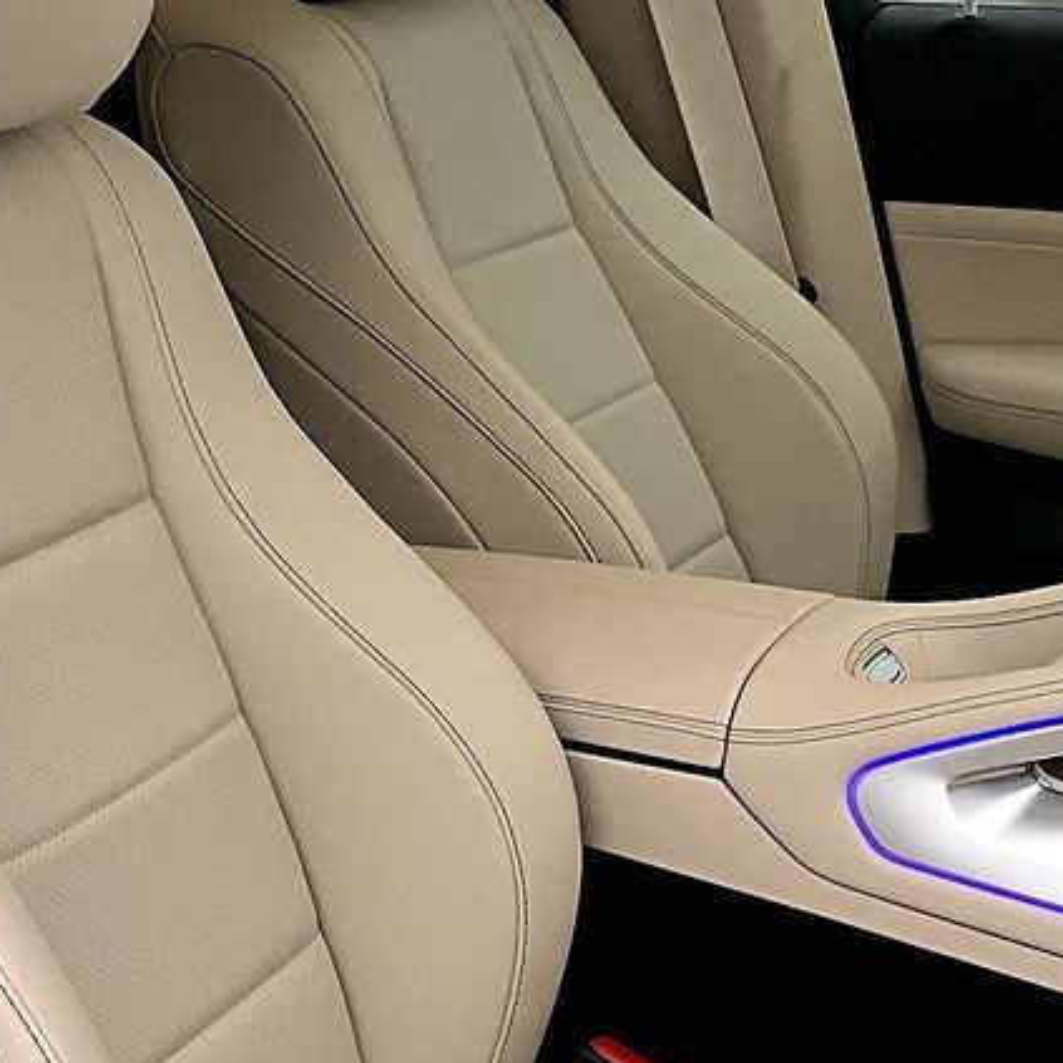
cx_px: 412
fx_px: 3370
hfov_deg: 17.9
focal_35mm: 97
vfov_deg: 17.9
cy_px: 663
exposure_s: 1/60
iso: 50
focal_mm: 3
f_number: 1.8
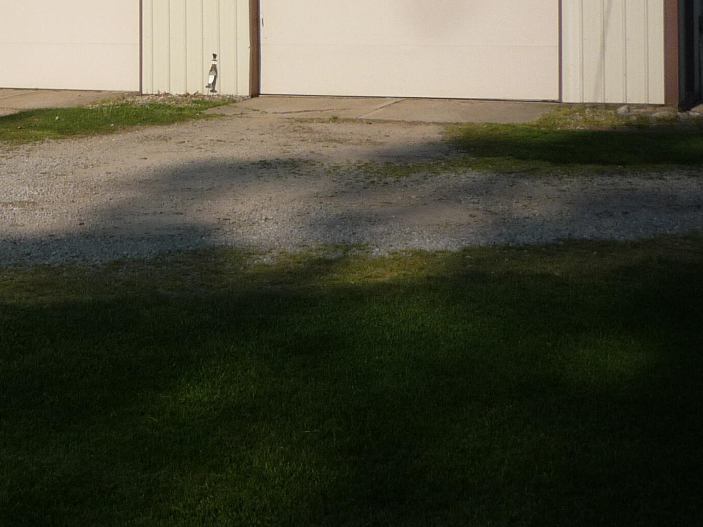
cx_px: 78
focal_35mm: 70
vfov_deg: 20.4
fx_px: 1422
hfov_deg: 26.9
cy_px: 5
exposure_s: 1/500
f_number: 5.6
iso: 100
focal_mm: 5.2
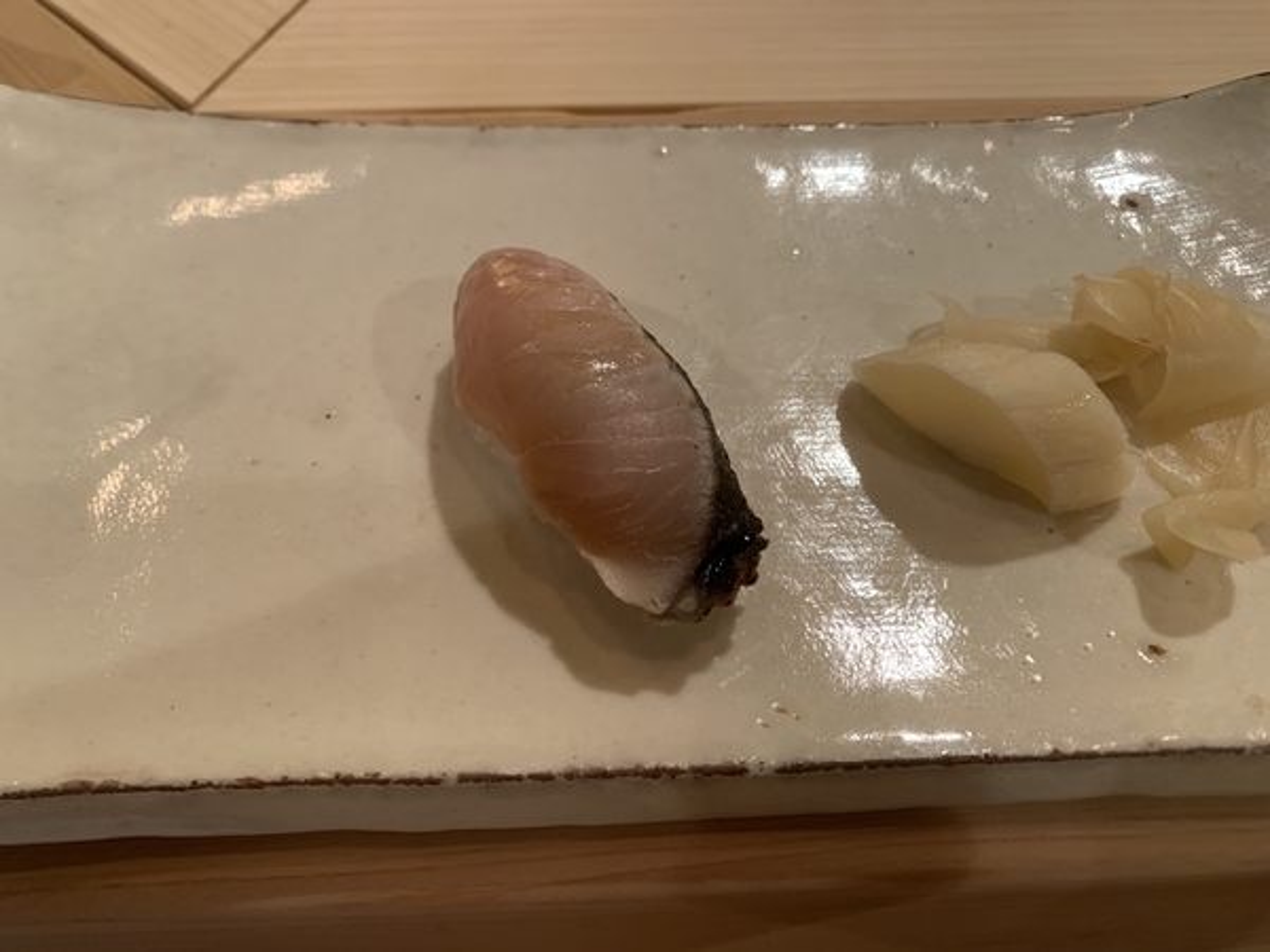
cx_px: 635
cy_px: 476
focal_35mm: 26
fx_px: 954
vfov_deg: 53.1
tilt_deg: -55.6
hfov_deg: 67.3
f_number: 1.8
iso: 200
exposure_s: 1/50
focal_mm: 4.25
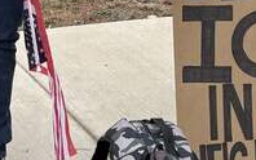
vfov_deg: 11.3
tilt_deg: -2.1
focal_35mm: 107
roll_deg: -2.6
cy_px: -138
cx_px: 128
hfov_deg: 19.4
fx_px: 747
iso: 50
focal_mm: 5.96
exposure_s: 1/1626
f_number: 1.6
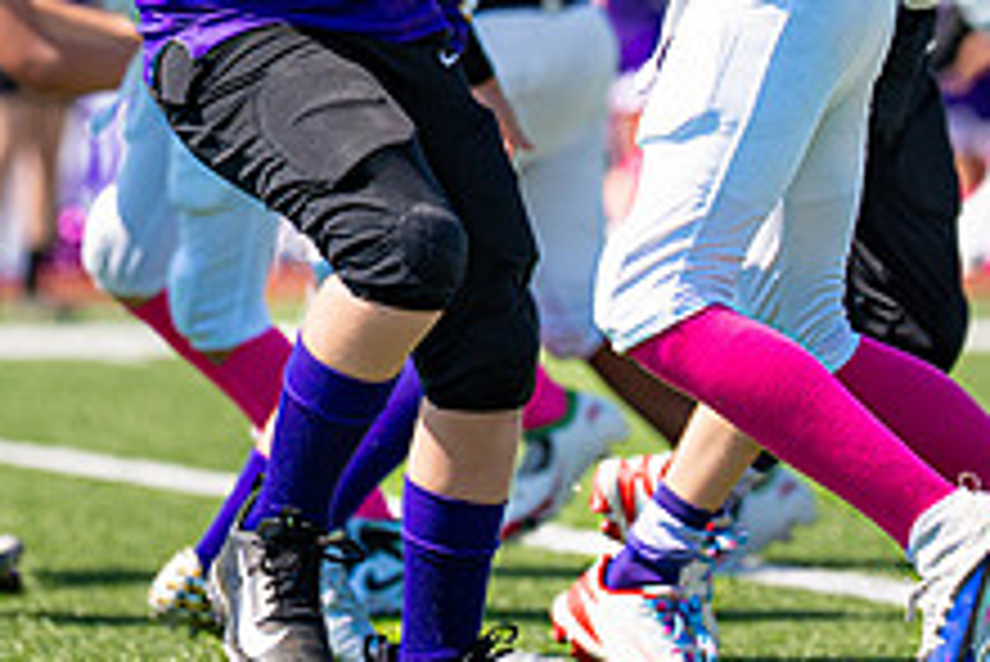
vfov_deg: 2.8
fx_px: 13566
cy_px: 86
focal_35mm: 493
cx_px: 398
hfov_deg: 4.2
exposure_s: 1/2000
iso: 100
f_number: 2.8
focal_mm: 143
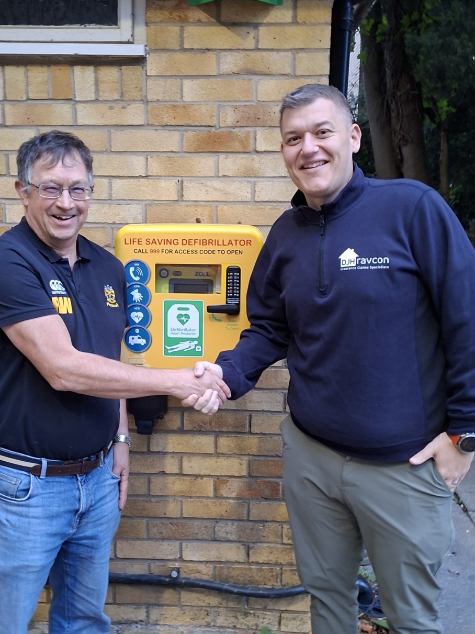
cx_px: 190
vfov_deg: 49.0
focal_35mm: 38
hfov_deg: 37.6
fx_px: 695
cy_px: 320
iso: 400
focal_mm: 5.54
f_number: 1.8
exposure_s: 1/25
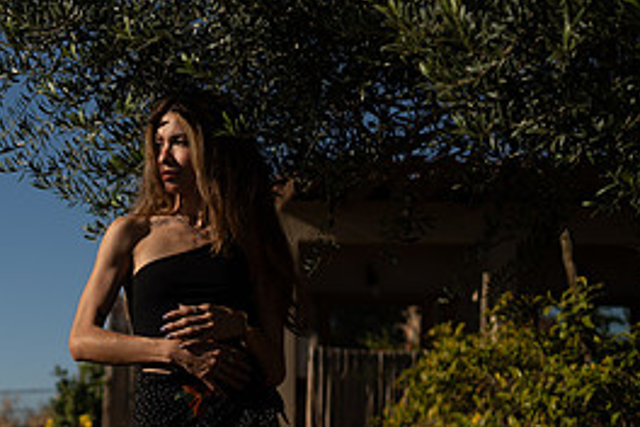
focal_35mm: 77
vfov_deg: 17.5
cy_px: 365
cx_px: -58
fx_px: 1369
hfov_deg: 24.6
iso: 50
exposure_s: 1/8000
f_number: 1.8
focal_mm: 35
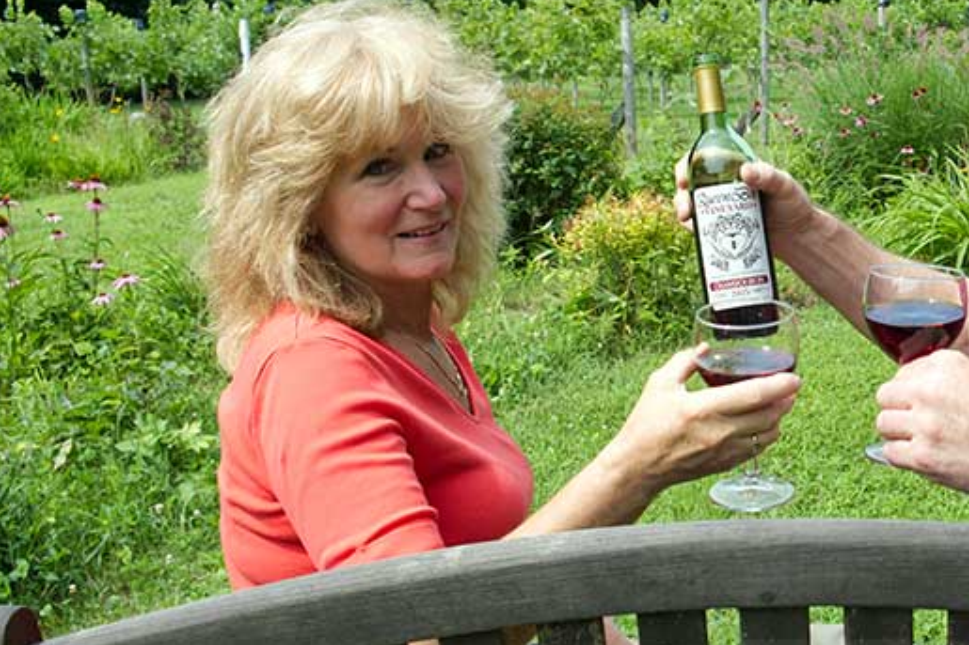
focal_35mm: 49
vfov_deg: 27.5
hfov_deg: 38.6
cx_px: 798
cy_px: 297
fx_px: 1318
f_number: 5.6
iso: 200
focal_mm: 19.6
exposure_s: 1/210
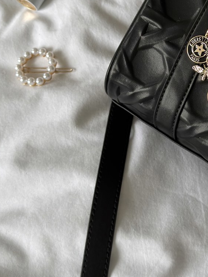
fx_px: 745
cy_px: 66
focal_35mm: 93
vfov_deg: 20.9
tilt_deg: -67.5
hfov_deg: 15.6
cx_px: 212
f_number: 1.78
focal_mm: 6.76
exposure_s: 1/121
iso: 80
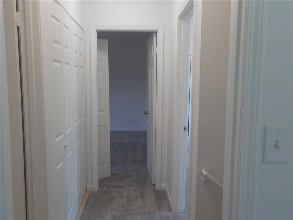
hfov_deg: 60.0
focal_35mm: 30
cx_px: 146
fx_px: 254
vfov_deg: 46.8
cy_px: 110
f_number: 3.3
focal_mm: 4.1
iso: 125
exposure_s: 1/40
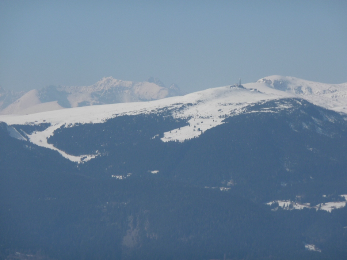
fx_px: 2646
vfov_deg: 5.6
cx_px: 174
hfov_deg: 7.5
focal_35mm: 264
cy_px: 130
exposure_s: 1/250
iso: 100
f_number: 11
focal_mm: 45.4
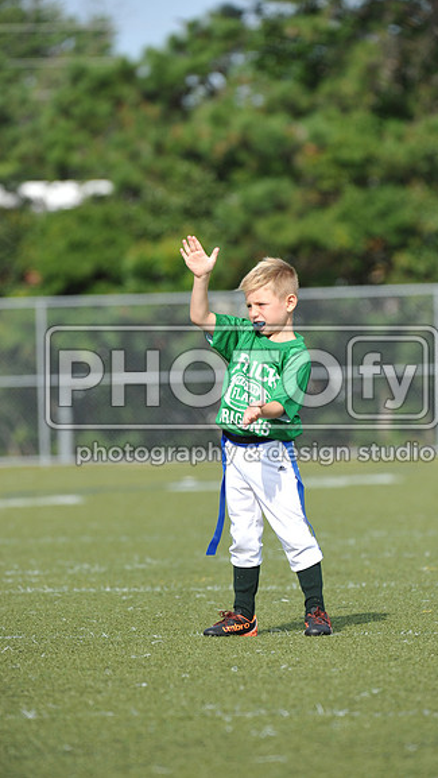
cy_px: 388
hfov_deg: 4.6
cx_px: 249
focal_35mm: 263
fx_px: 5425
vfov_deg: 8.2
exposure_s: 1/2500
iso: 800
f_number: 5
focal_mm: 250
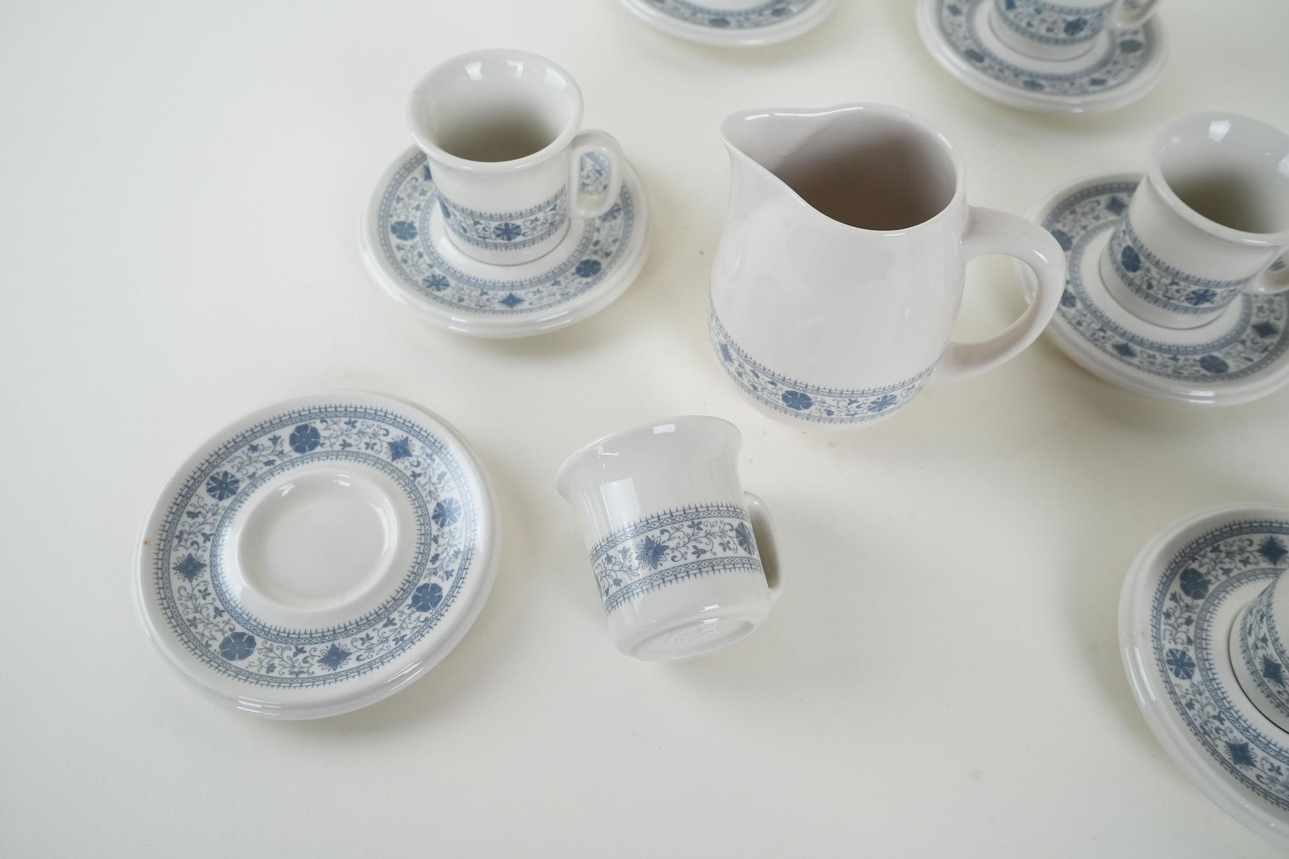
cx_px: 644
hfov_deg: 63.7
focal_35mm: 29
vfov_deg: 45.0
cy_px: 430
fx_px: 1038
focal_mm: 29
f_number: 9
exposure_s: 1/80
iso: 2500
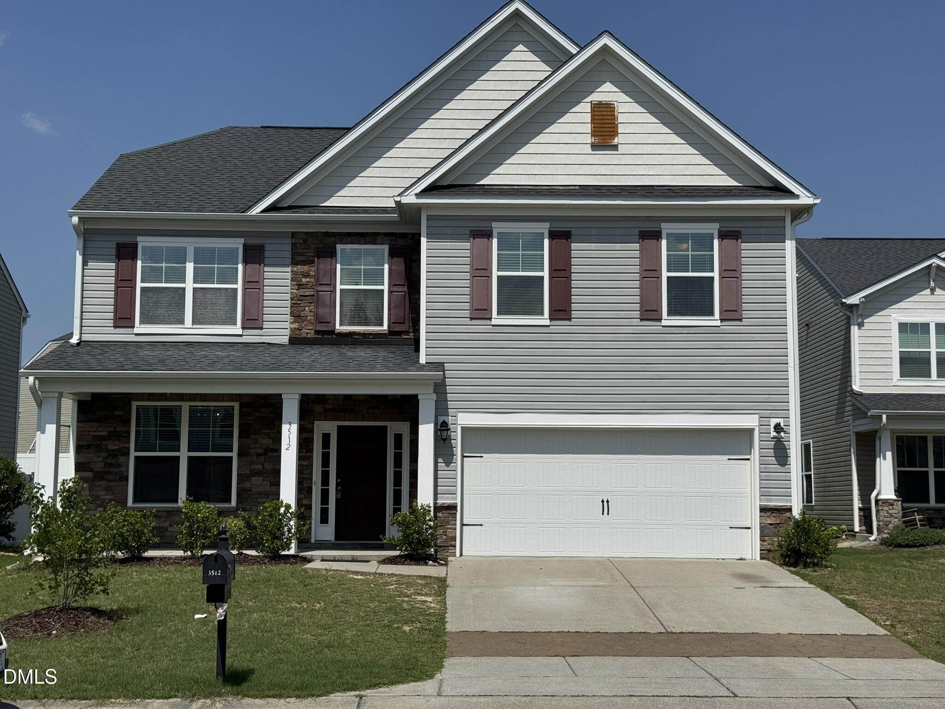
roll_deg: -0.7
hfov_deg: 39.7
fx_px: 1310
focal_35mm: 48
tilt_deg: +5.8
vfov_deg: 30.3
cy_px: 354
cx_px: 472
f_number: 1.78
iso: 80
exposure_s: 1/10526
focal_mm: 6.76
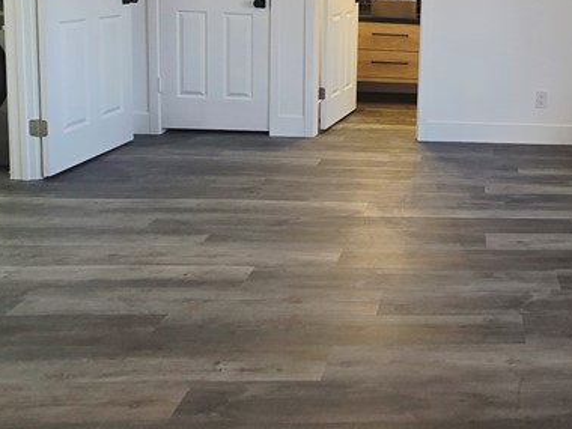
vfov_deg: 38.3
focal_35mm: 35
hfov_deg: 47.1
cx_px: 519
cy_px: 56
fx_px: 578
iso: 125
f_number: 2.2
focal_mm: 2.2
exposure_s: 1/60
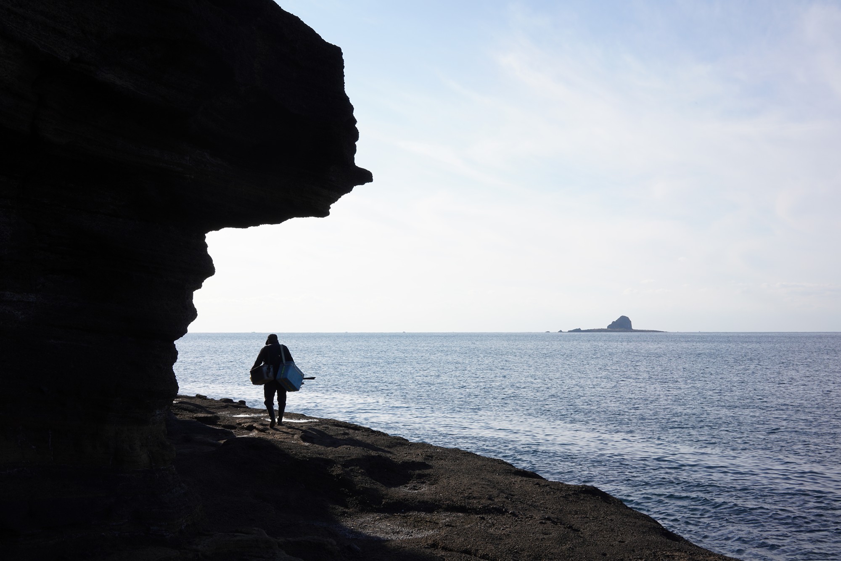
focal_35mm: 35
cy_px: 280
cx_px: 420
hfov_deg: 54.4
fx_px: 818
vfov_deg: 37.9
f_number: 18
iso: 200
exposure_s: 1/100
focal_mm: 35
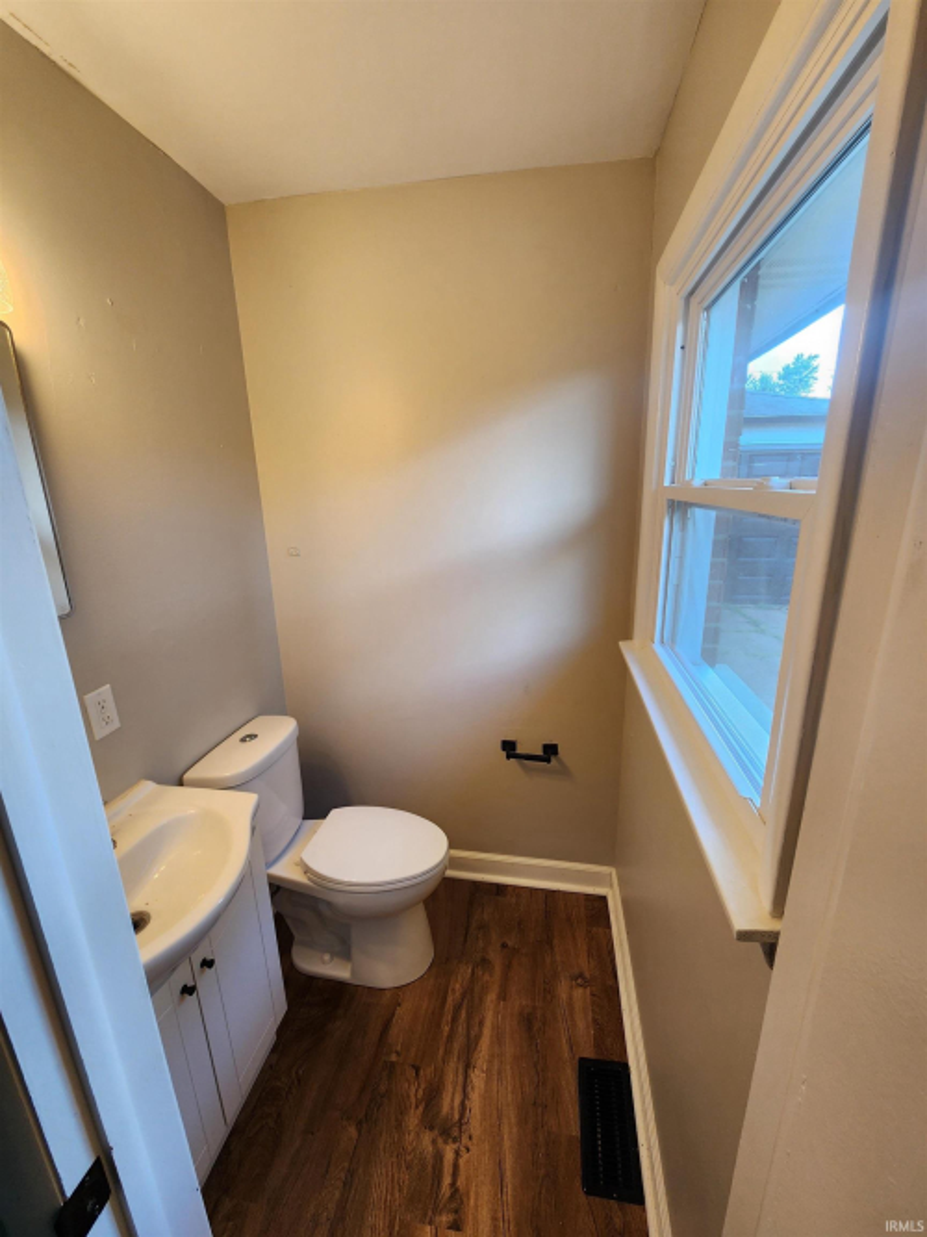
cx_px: 464
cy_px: 618
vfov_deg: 106.2
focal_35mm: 13
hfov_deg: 89.9
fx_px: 464
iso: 100
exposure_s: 1/60
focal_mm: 2.2
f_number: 2.2
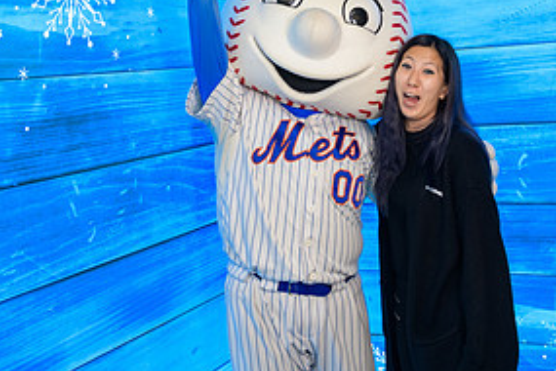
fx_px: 849
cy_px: 54
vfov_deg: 24.1
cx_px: 345
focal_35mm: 55
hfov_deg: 36.1
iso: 400
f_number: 3.2
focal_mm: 27
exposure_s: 1/125
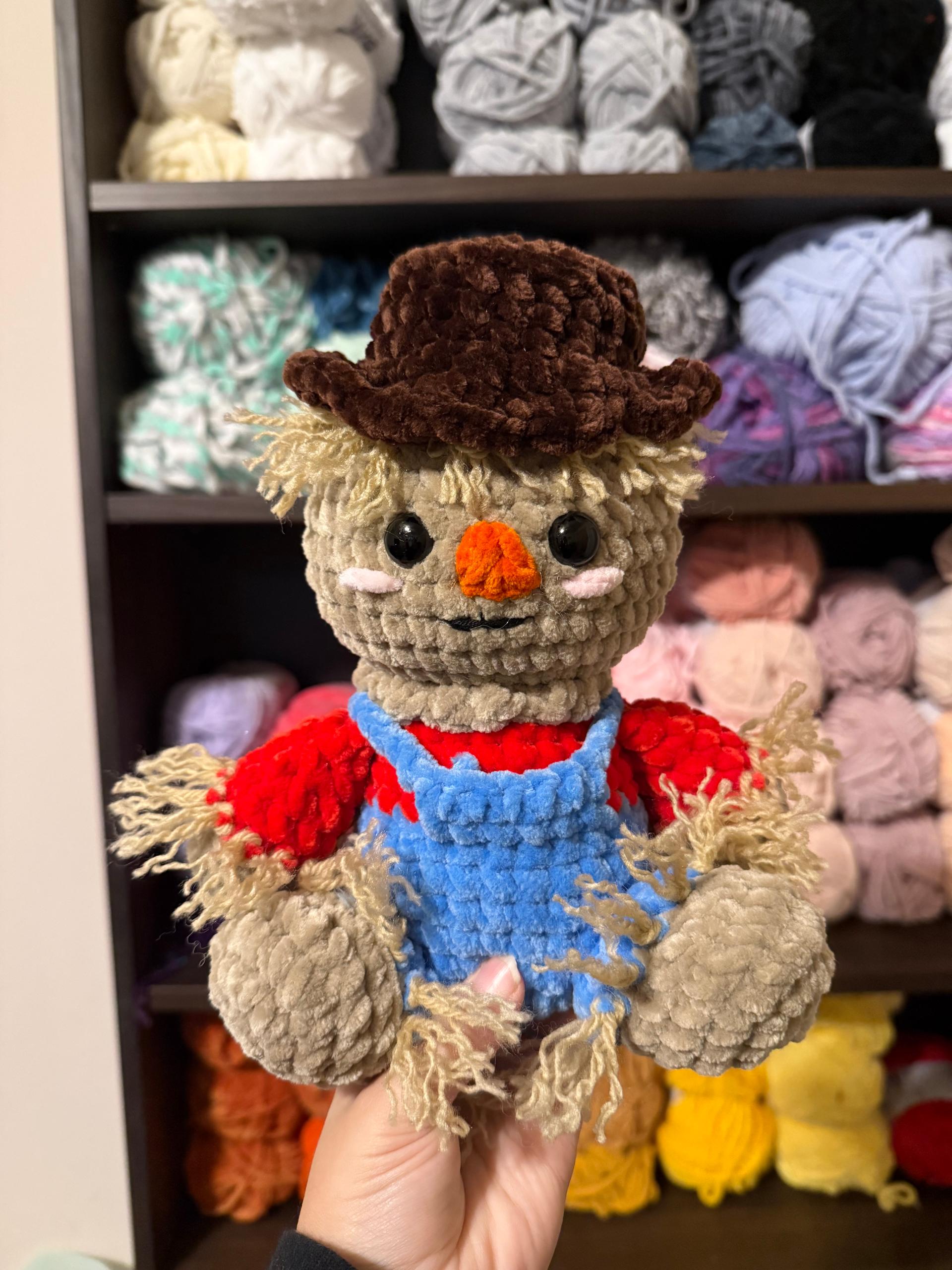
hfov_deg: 56.8
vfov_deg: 71.6
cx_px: 476
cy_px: 635
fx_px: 880
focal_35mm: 24
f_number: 1.78
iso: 800
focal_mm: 6.76
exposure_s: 1/60
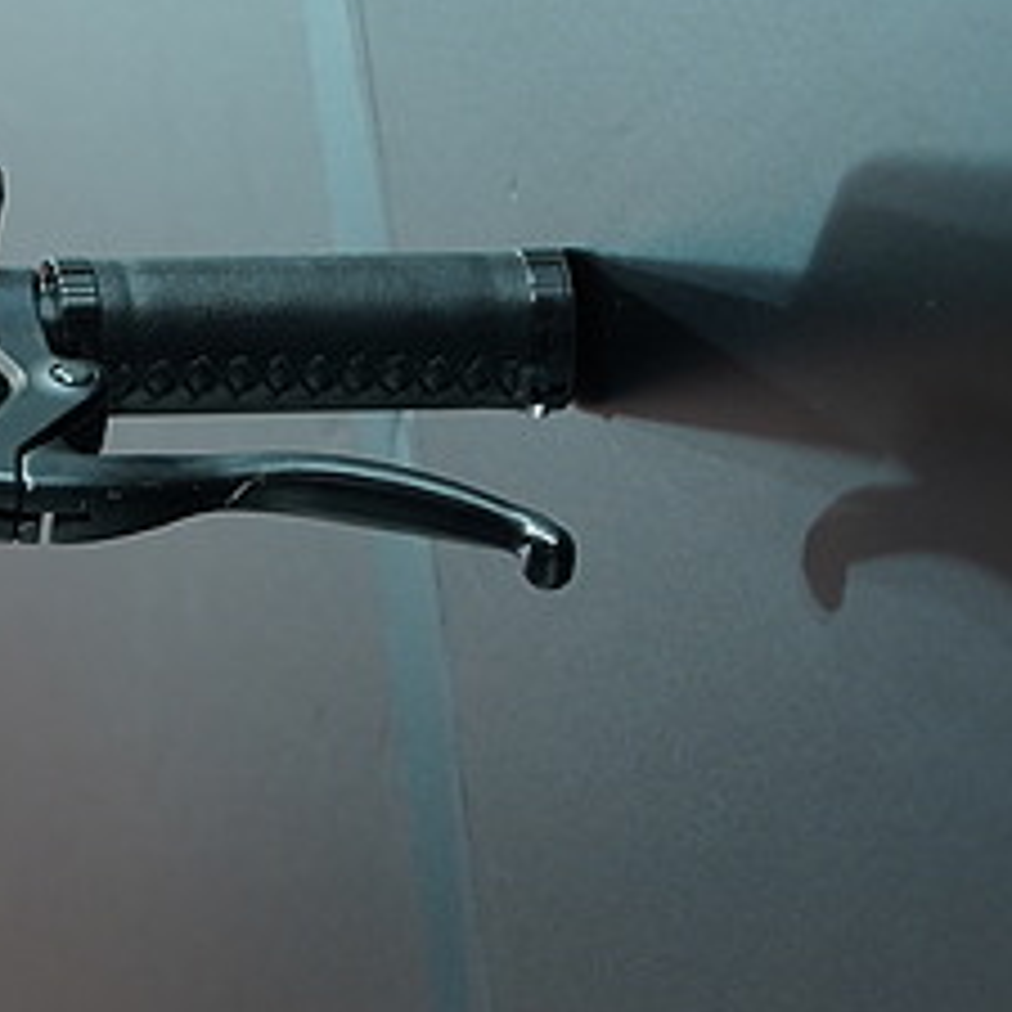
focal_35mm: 309
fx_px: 10220
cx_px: -715
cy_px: 715
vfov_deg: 5.7
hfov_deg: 5.6
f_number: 4
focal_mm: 105
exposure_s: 1/125
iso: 800
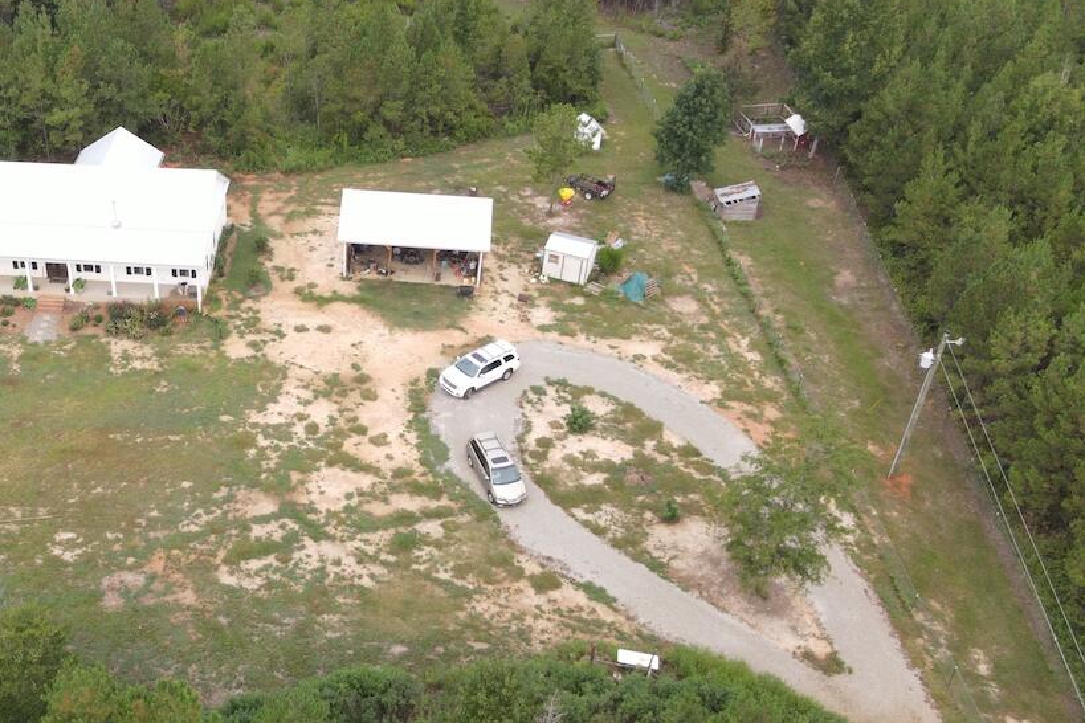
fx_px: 1175
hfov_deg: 47.7
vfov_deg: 34.2
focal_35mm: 39
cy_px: 364
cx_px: 276
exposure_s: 1/120
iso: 100
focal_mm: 4.5
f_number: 2.8
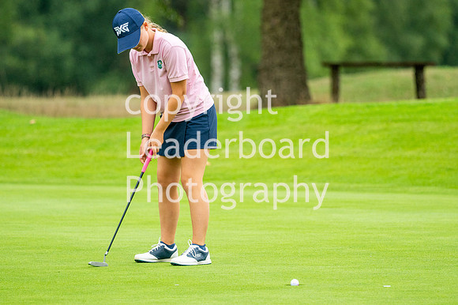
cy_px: 152
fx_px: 5722
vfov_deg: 3.1
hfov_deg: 4.6
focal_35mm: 450
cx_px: 229
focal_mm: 300
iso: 400
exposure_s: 1/1600
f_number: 4.5
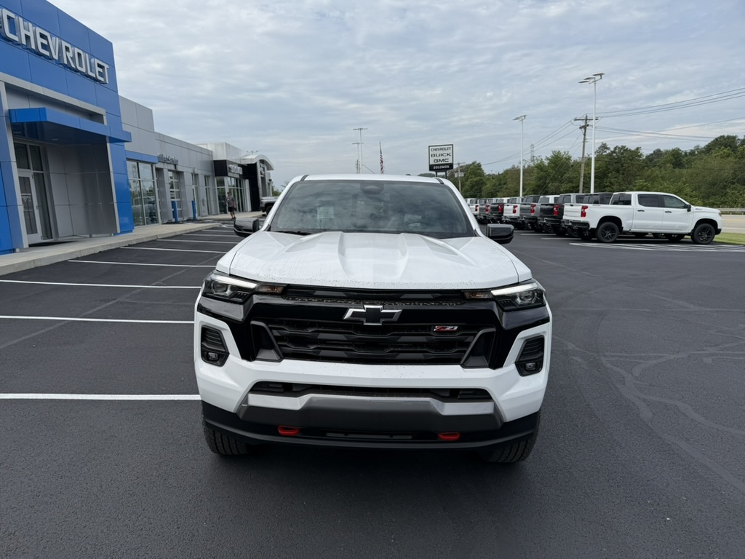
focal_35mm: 24
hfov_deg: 71.6
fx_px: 517
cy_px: 280
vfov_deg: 56.8
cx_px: 372
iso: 80
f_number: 1.78
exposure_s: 1/4673
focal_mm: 6.76
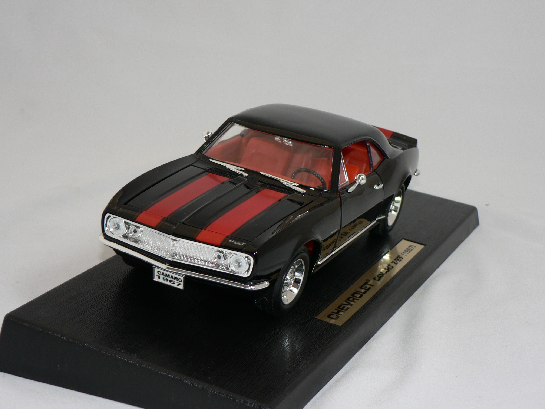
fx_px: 1134
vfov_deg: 20.4
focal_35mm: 72
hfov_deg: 27.0
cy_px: 204
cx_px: 272
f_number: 3.2
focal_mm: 12
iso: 80
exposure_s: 1/60
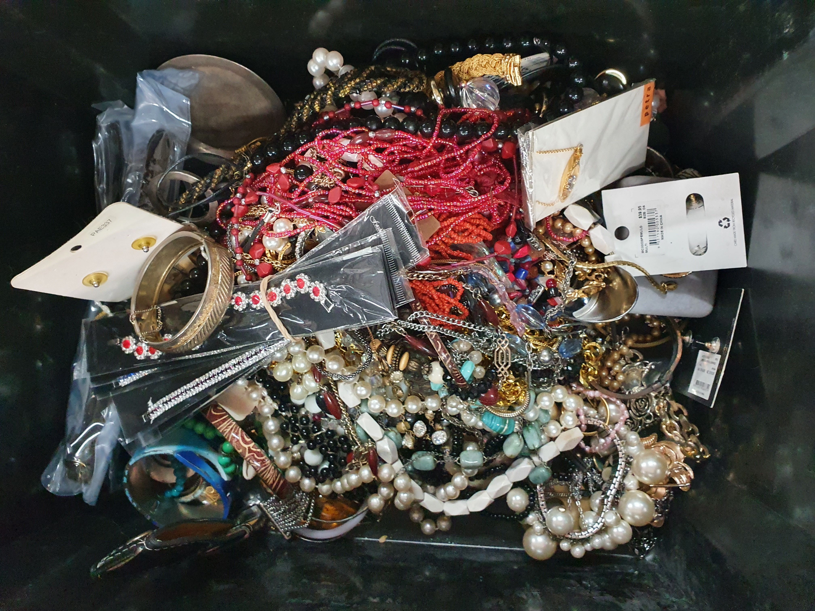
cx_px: 408
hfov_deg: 67.3
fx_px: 612
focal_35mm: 26
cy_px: 306
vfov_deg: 53.1
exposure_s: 1/50
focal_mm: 4.32
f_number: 2.4
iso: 800
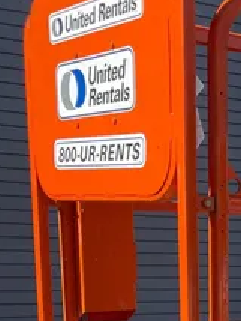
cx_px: 377
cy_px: 410
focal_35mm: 89
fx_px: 825
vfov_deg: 20.2
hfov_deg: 15.2
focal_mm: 5.1
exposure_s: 1/1600
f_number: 1.6
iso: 50
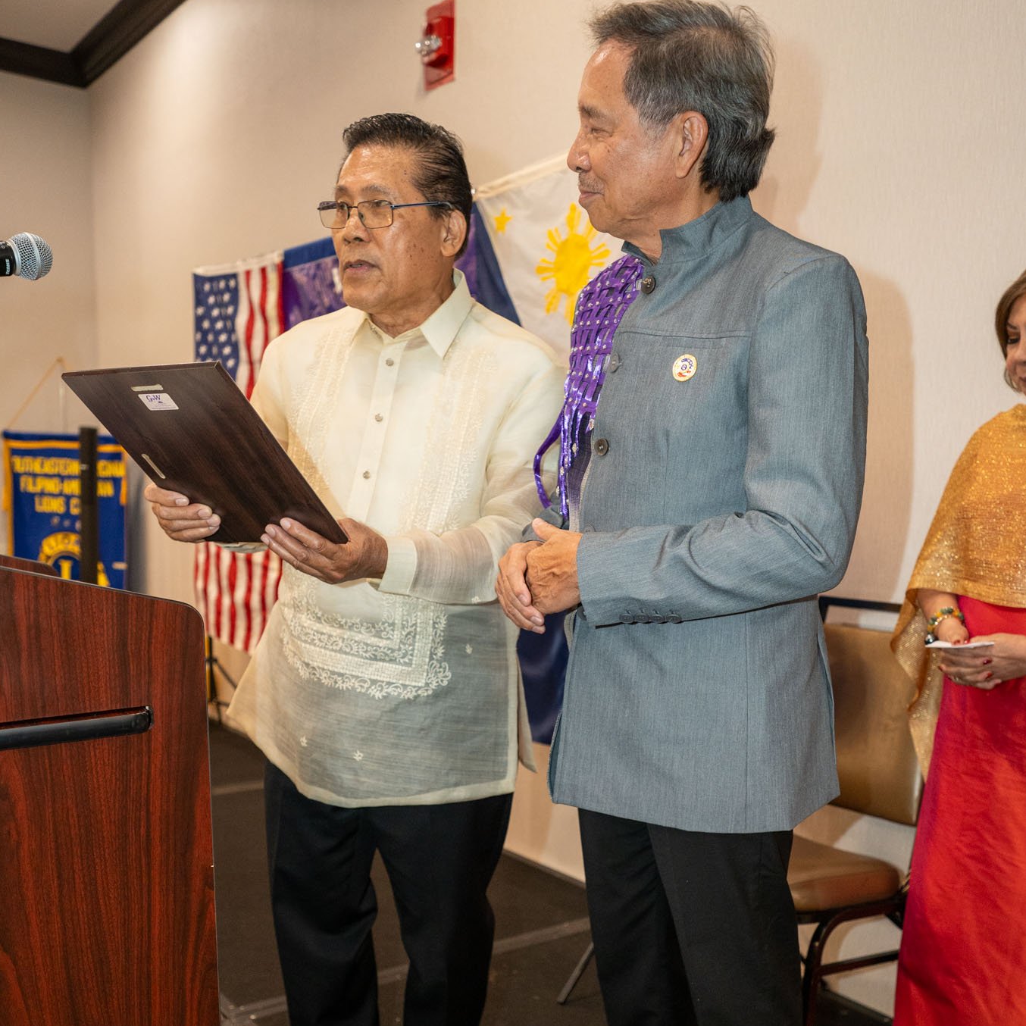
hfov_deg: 46.0
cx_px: 511
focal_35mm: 36
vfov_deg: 45.7
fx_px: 1207
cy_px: 637
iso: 1600
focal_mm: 28
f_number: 2.8
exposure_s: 1/125
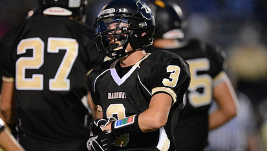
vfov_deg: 2.1
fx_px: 4166
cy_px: 112
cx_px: 142
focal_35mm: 588
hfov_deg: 3.7
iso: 12800
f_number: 2.8
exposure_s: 1/800
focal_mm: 400
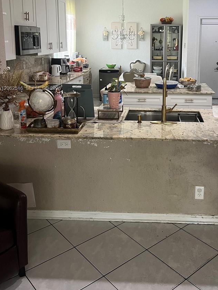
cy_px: 89
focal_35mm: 37
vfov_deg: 49.0
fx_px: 311
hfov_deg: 38.0
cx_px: 152
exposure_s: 1/60
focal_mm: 5.7
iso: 160
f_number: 1.5
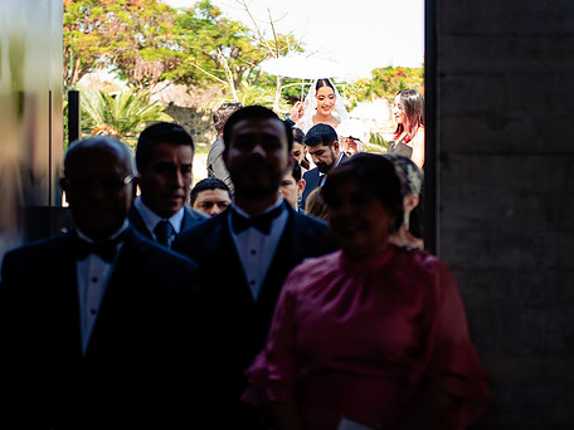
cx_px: 300
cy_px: 214
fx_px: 1675
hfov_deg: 19.4
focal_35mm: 101
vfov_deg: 14.6
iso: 640
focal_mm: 70
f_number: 3.5
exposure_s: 1/1600
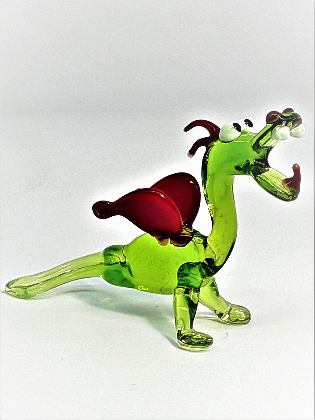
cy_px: 210
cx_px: 158
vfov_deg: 63.4
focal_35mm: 28
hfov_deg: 49.7
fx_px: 340
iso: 40
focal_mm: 3.7
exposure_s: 1/123
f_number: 1.9
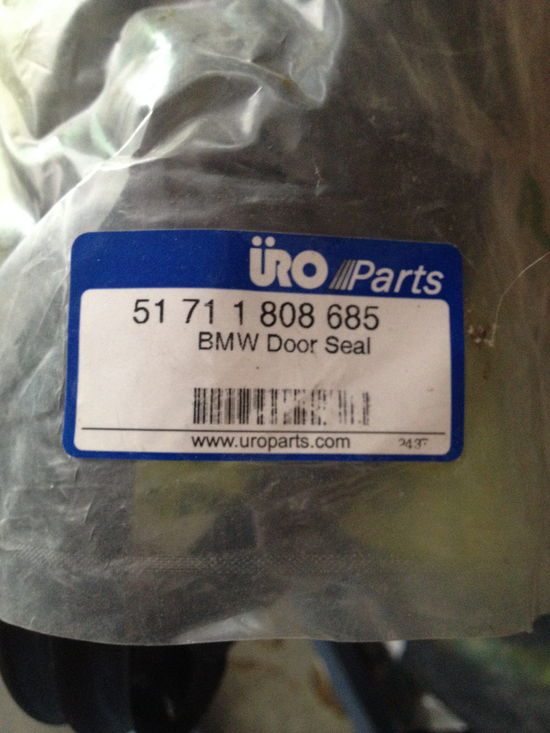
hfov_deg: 40.7
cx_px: 275
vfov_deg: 52.6
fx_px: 741
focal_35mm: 35
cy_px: 366
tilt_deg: -75.0
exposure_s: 1/17
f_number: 2.4
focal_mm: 4.28
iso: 400
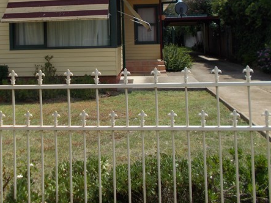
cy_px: 28
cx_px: 84
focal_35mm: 47
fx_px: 368
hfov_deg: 39.8
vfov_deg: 29.8
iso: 80
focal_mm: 4.6
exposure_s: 1/160
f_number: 8
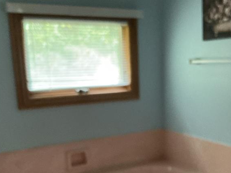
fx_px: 347
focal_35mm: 52
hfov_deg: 36.4
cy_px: 142
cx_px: 157
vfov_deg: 27.4
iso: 400
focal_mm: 3
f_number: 1.8
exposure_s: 1/30
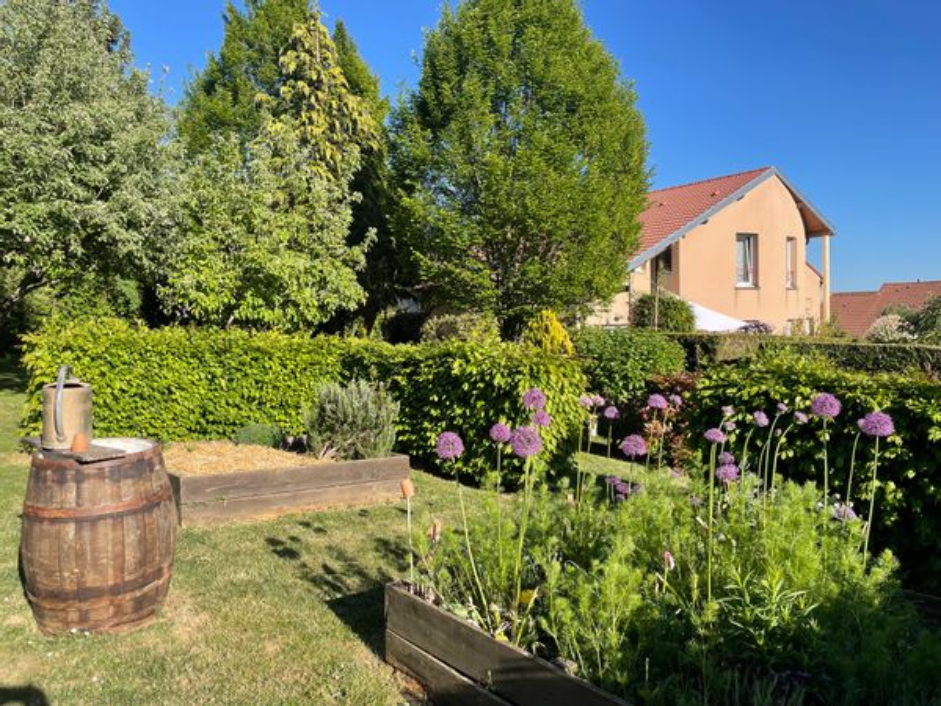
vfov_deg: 53.1
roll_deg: +1.9
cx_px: 470
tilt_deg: -4.4
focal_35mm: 26
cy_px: 353
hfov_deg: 67.3
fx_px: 707
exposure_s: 1/1795
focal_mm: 4.2
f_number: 1.6
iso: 32
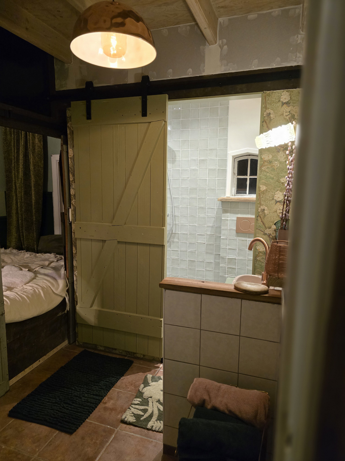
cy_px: 230
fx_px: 306
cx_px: 172
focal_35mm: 23
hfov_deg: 58.9
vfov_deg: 73.9
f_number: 1.7
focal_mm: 6.3
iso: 1000
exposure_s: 1/100
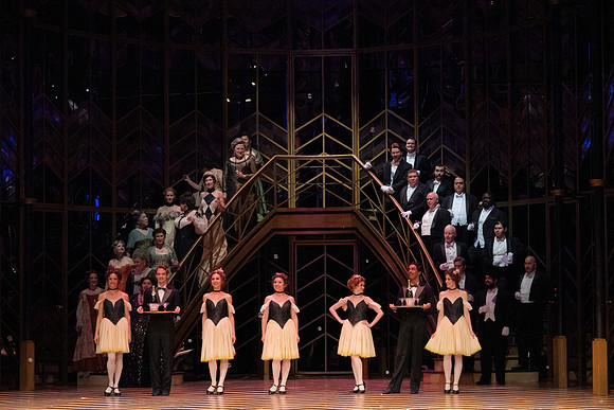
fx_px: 1842
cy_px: 205
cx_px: 307
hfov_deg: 18.9
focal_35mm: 108
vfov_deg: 12.7
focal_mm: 108
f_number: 14
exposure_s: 1/400
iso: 12800
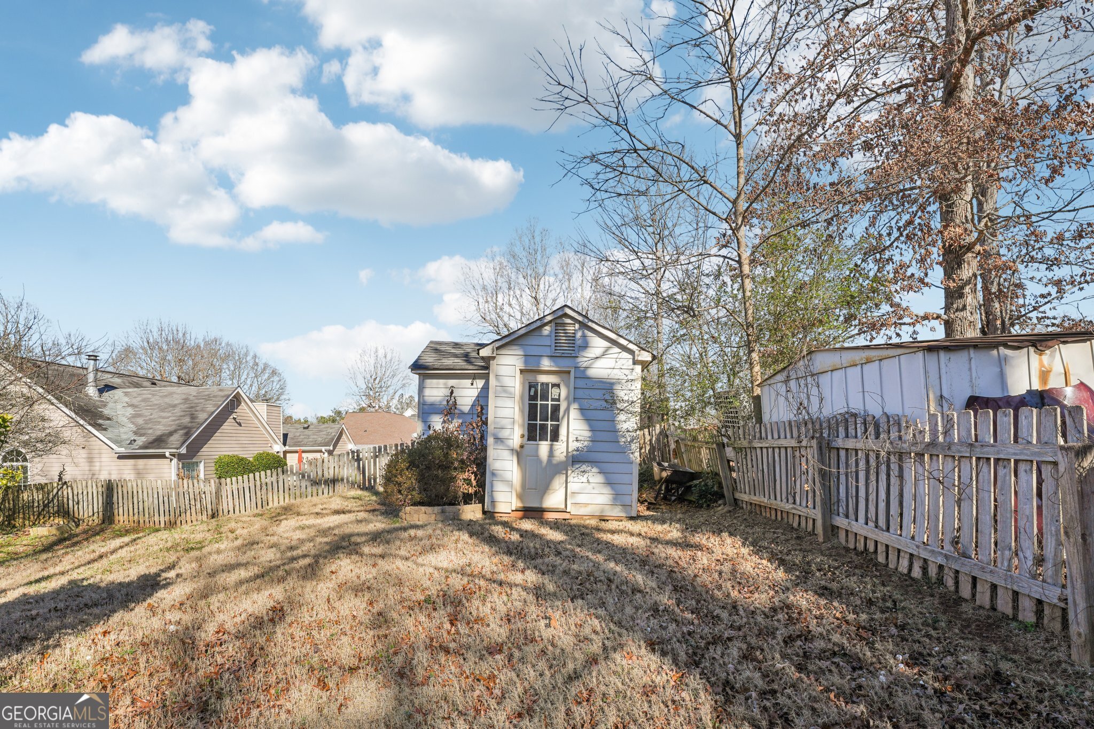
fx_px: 425
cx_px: 547
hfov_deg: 104.3
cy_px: 364
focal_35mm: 14
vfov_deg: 81.2
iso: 100
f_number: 8
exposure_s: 1/200
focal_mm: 14
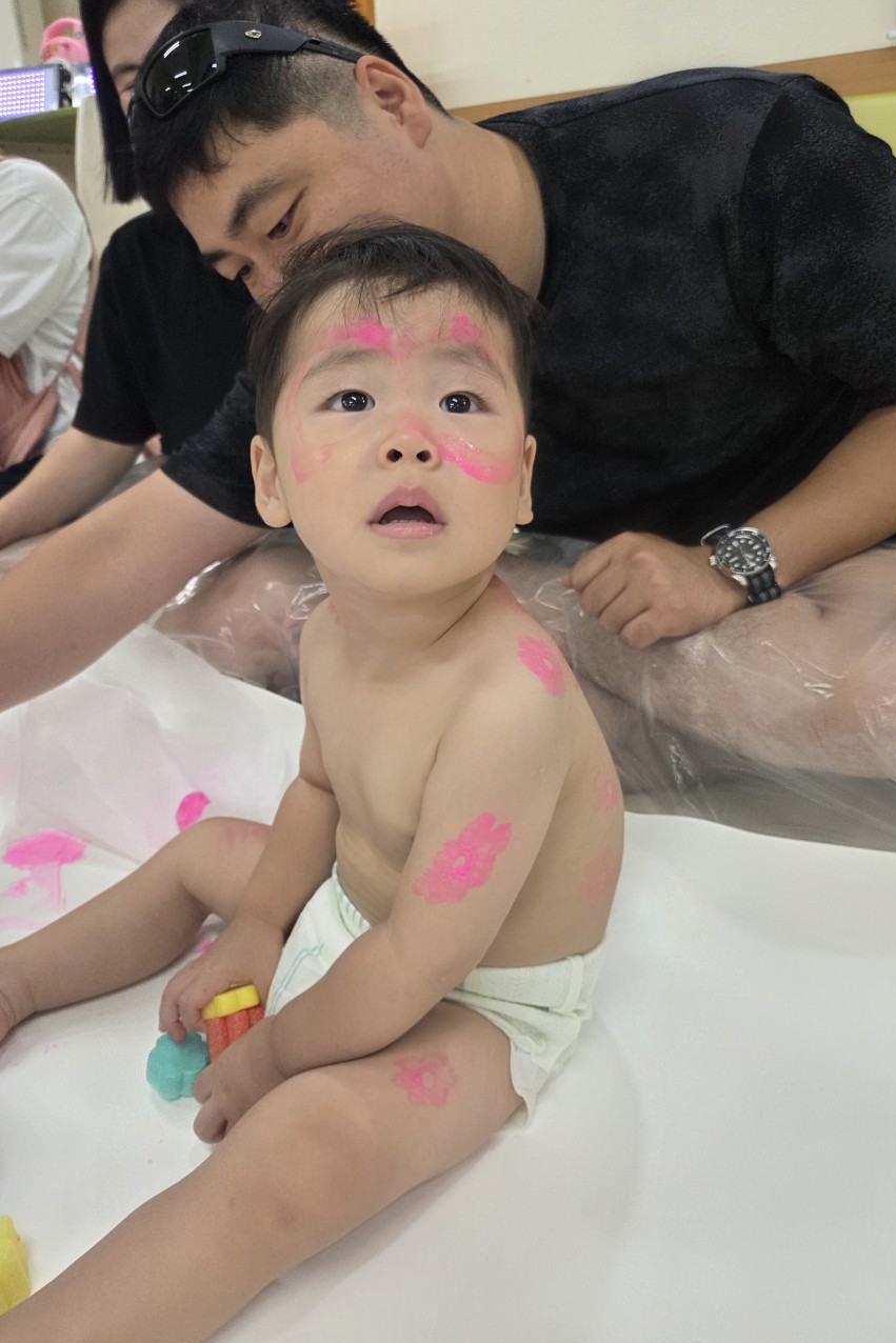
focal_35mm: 24
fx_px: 896
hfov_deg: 53.1
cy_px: 673
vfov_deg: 73.7
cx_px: 438
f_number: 1.8
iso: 125
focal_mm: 5.4
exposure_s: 1/120
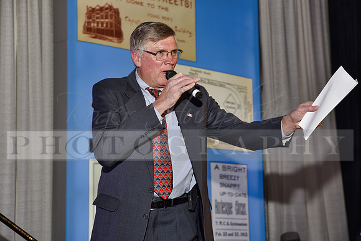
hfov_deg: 28.8
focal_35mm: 70
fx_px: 702
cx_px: 180
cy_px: 120
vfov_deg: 19.5
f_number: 5
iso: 200
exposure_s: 1/60
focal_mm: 70
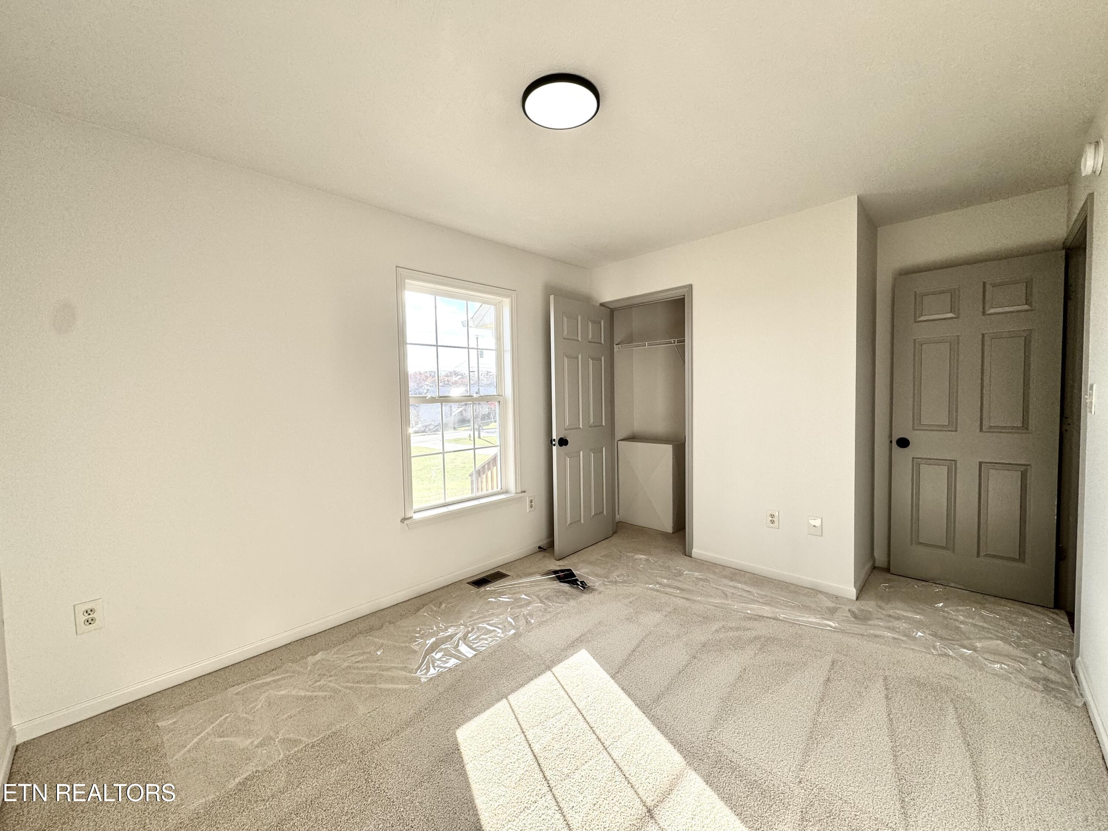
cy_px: 416
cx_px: 554
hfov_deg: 102.1
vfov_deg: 85.7
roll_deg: +1.4
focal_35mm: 14
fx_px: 448
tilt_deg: -2.8
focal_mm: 2.22
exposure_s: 1/306
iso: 40
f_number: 2.2
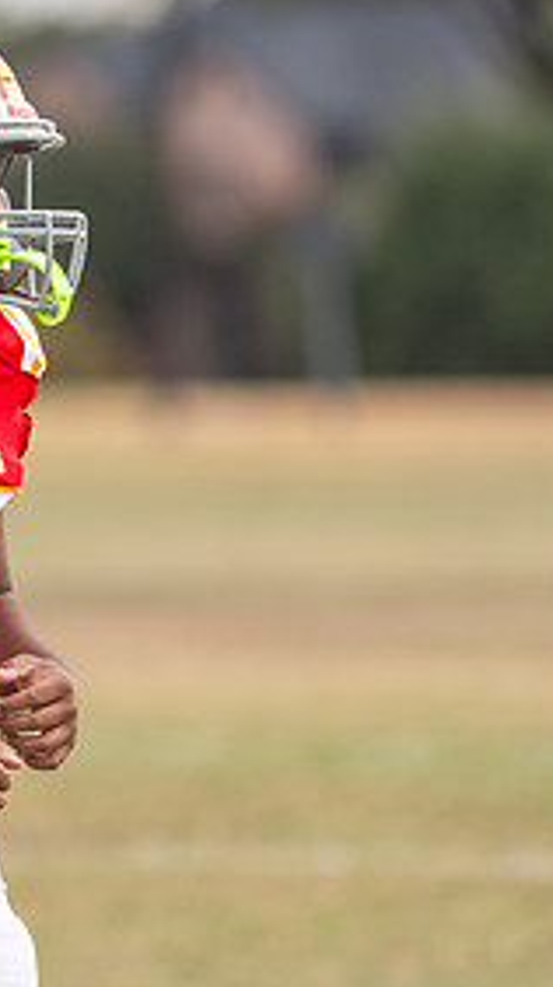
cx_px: -91
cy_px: 342
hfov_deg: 2.0
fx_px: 15479
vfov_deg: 3.7
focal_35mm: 592
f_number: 2.8
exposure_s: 1/1600
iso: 160
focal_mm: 200
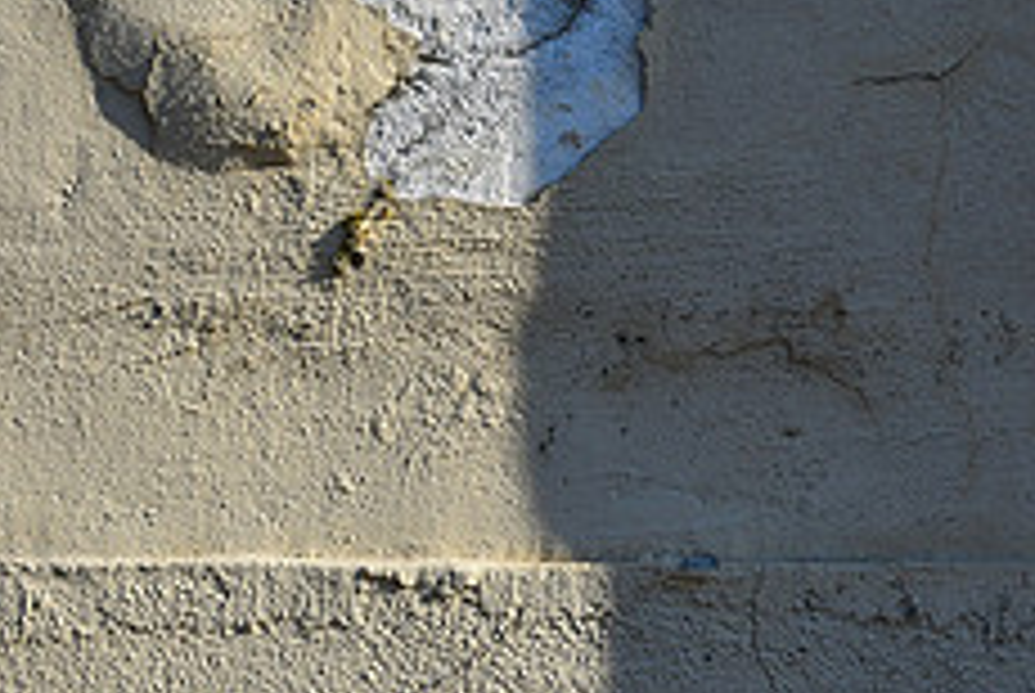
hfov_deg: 15.4
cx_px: 1012
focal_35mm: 131
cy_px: -142
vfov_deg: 10.3
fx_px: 3771
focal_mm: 35
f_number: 11
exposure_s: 1/250
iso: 200
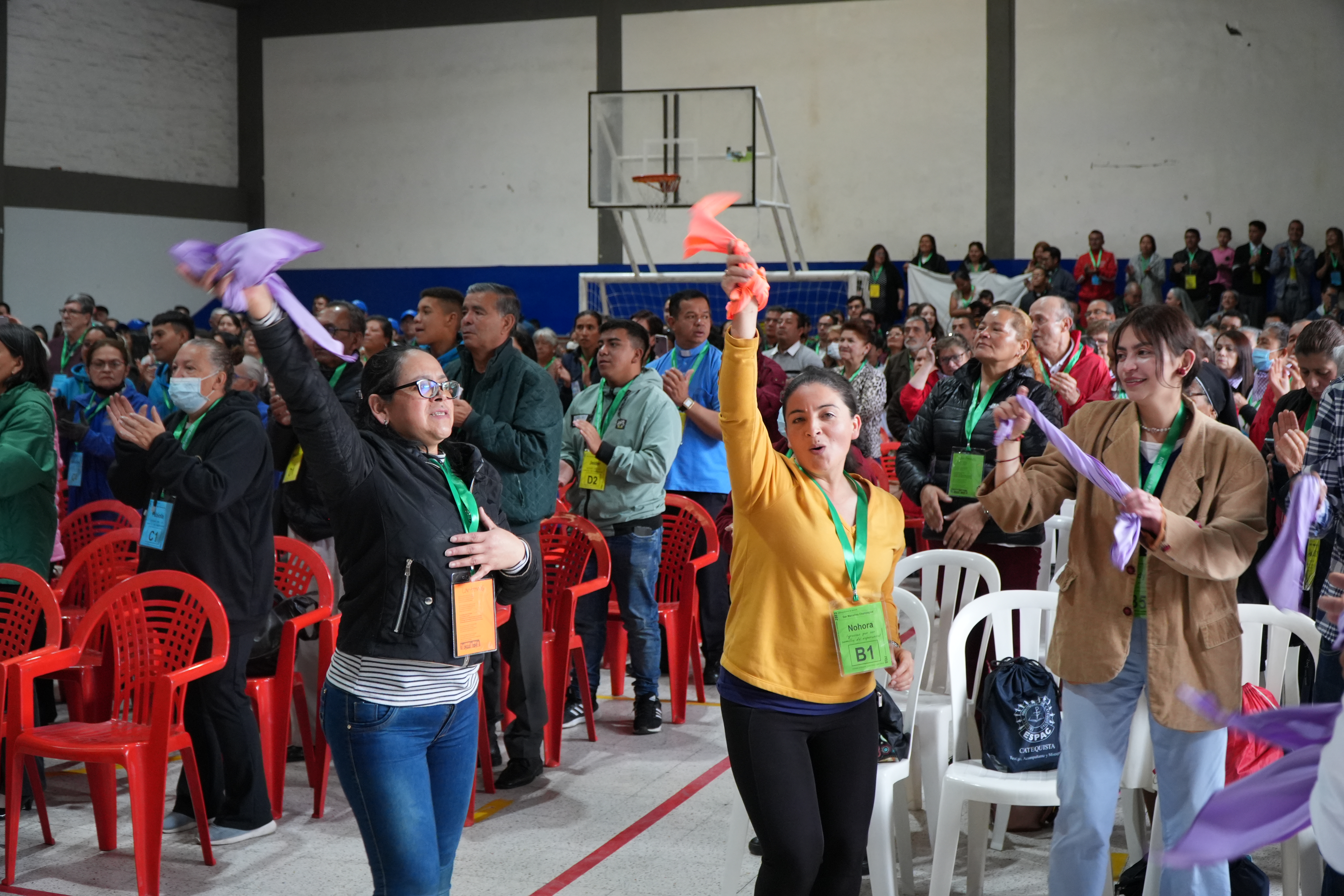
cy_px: 448
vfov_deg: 30.8
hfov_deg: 45.0
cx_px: 672
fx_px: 1624
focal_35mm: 44
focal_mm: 29
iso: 1250
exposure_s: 1/160
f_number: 4
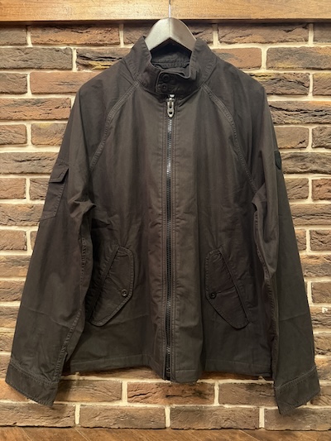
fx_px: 306
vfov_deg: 71.6
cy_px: 220
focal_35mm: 24
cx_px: 166
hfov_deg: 56.8
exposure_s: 1/30
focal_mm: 6.76
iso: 1000
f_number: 1.78
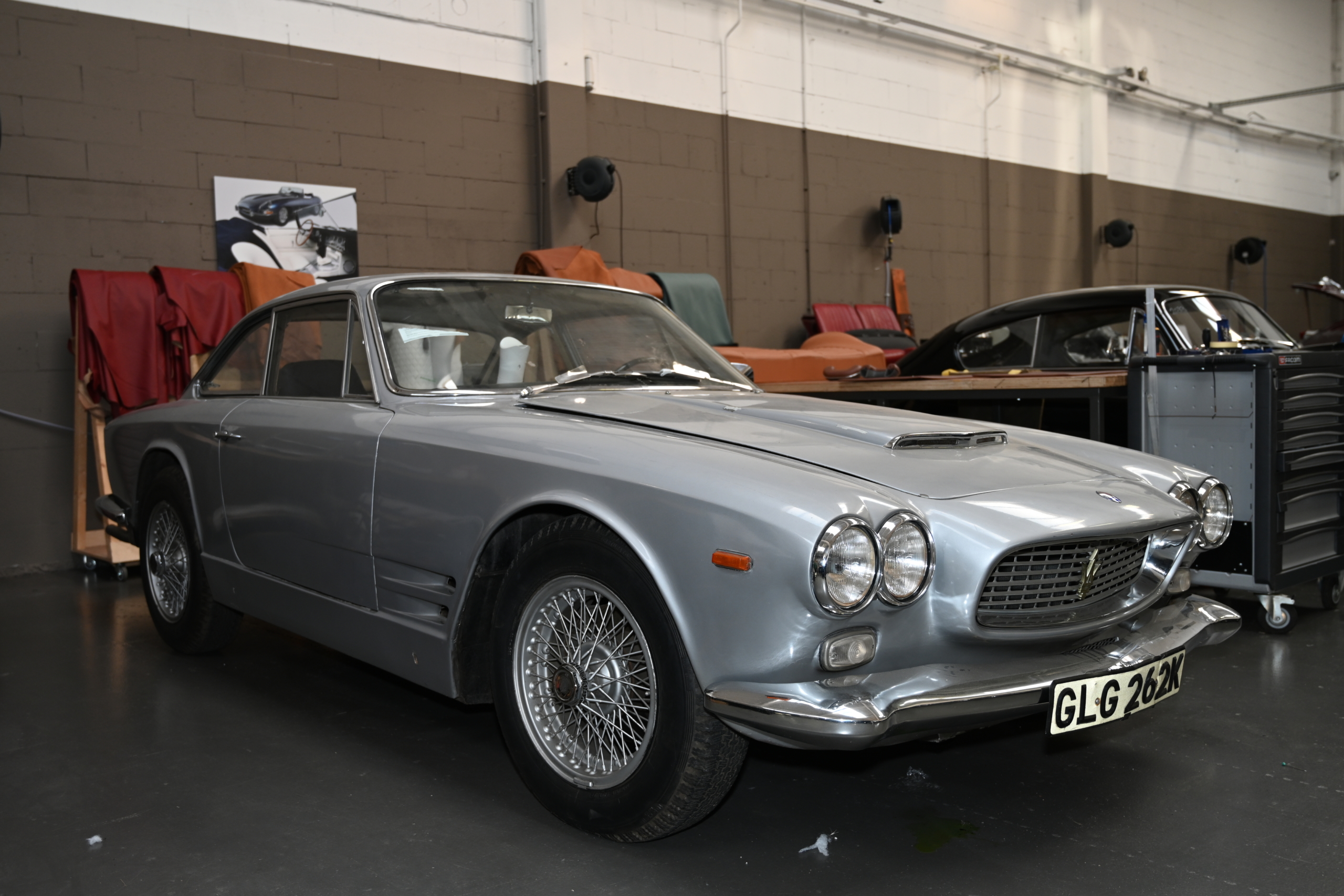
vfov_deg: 40.0
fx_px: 1232
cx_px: 672
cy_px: 448
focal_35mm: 33
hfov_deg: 57.2
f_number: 4
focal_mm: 33
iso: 360
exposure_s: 1/60
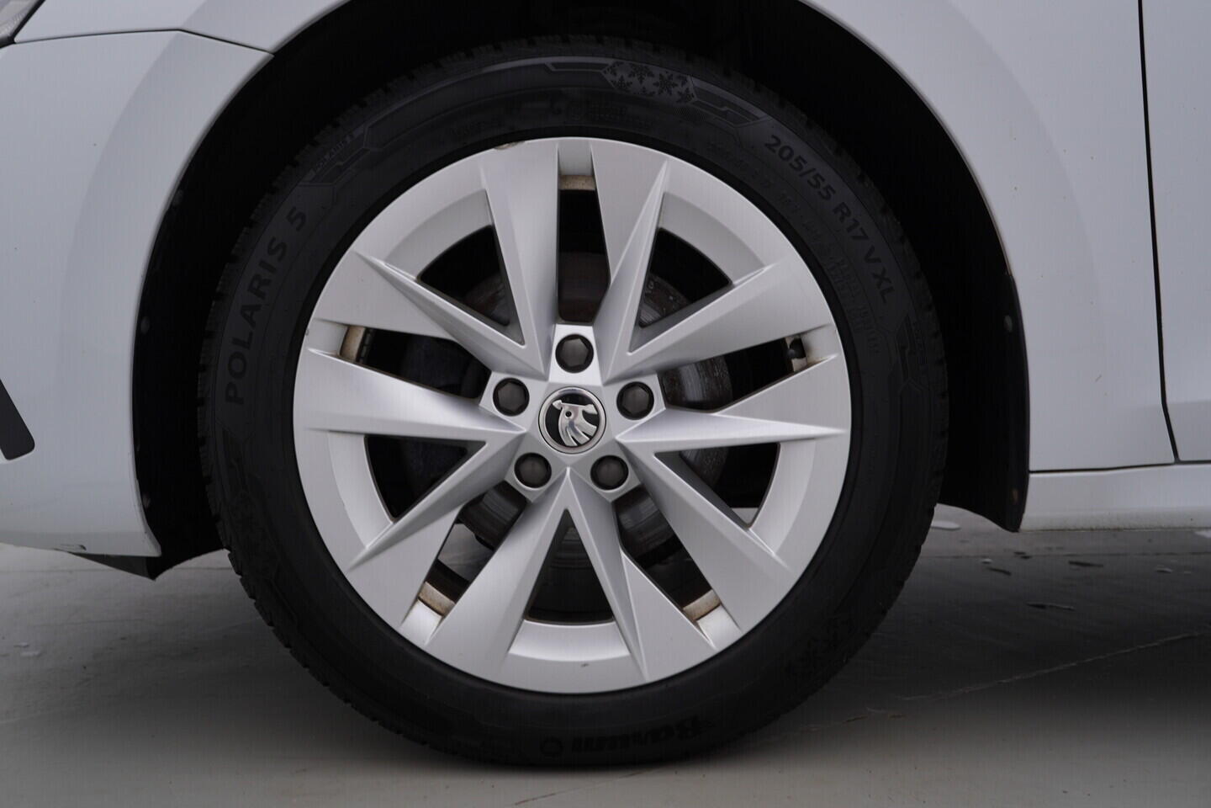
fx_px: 1211
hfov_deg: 53.1
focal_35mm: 36
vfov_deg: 36.9
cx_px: 606
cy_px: 404
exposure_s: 1/100
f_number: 4.5
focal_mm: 24
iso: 125
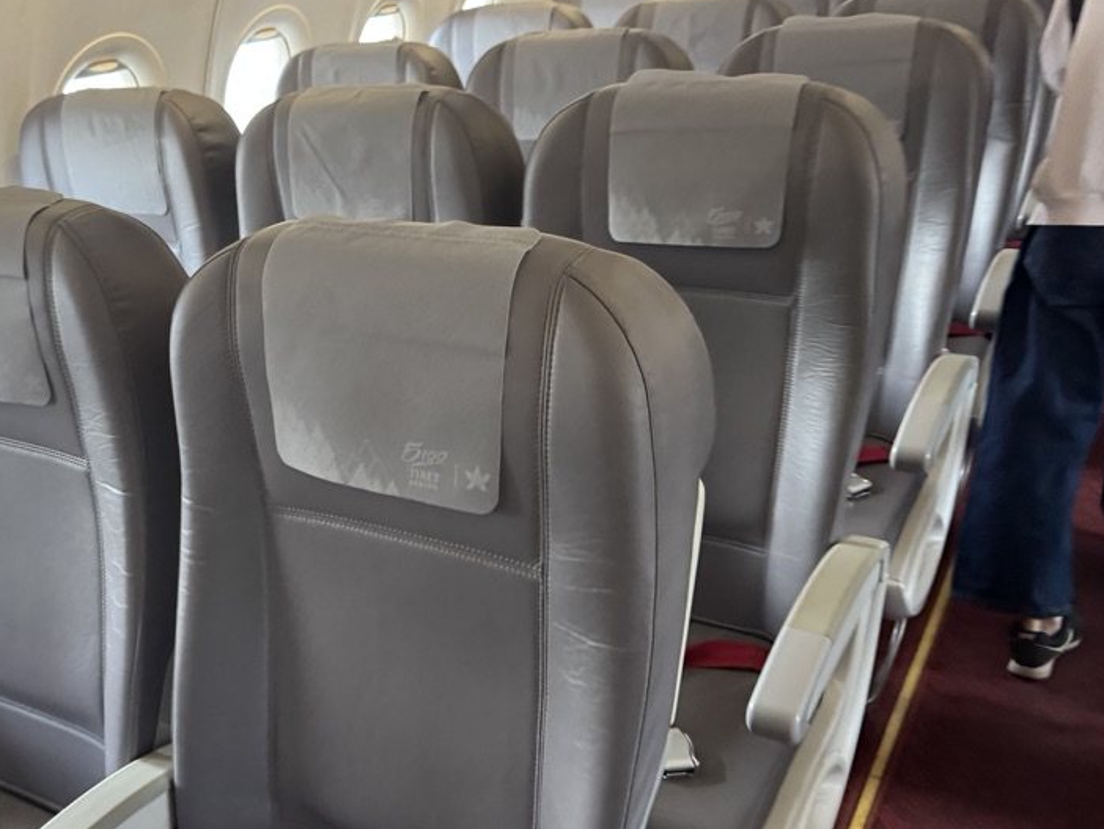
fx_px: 1117
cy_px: 480
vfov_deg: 40.6
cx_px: 341
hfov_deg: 51.3
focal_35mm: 35
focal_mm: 6.76
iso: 400
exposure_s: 1/57
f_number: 1.78
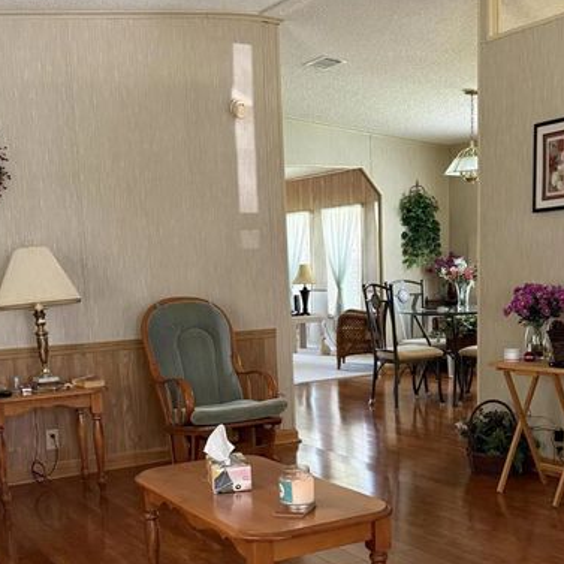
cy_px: 415
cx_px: 316
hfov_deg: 35.3
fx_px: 885
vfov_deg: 34.7
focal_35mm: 48
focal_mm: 6.76
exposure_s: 1/60
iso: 320
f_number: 1.78
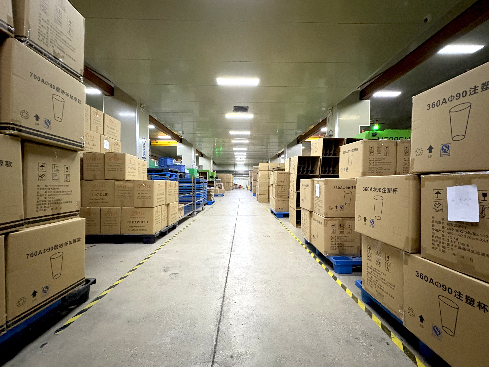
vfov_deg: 85.7
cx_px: 244
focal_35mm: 14
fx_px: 198
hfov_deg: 102.1
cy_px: 184
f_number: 2.2
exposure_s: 1/33
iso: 800
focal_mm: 2.22
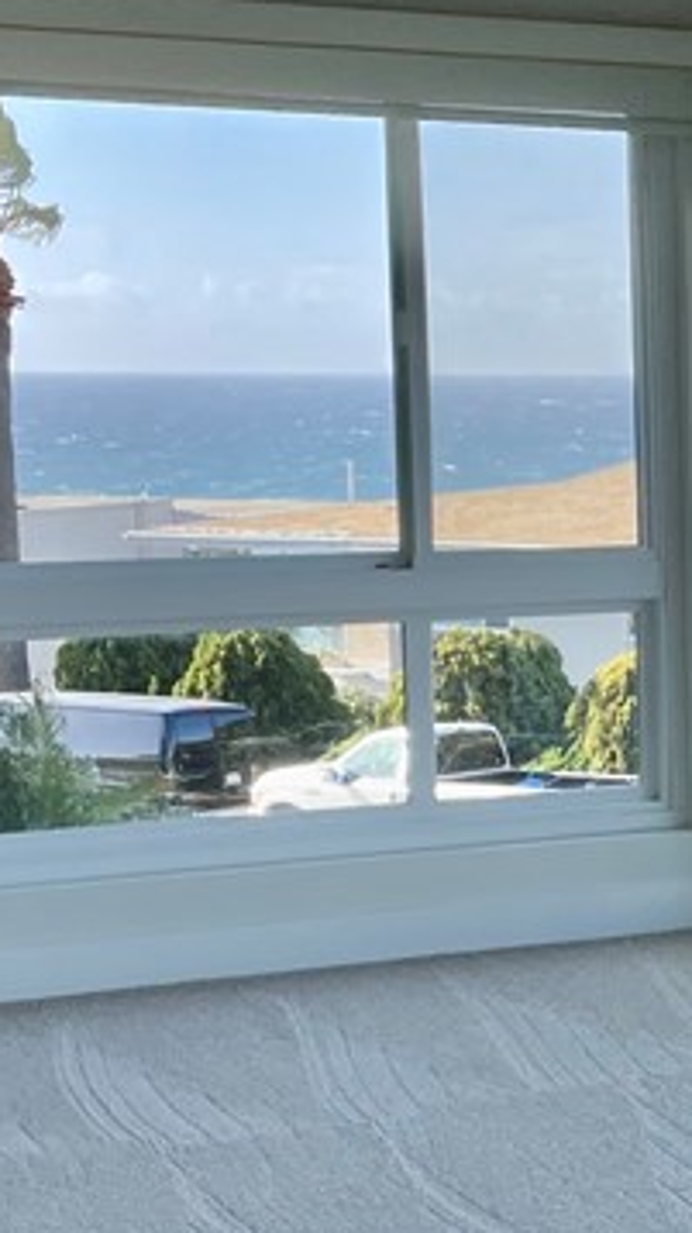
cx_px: 1202
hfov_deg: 13.5
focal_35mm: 81
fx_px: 2646
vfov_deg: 26.2
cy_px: 727
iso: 32
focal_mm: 4.2
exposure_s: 1/729
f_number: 1.6
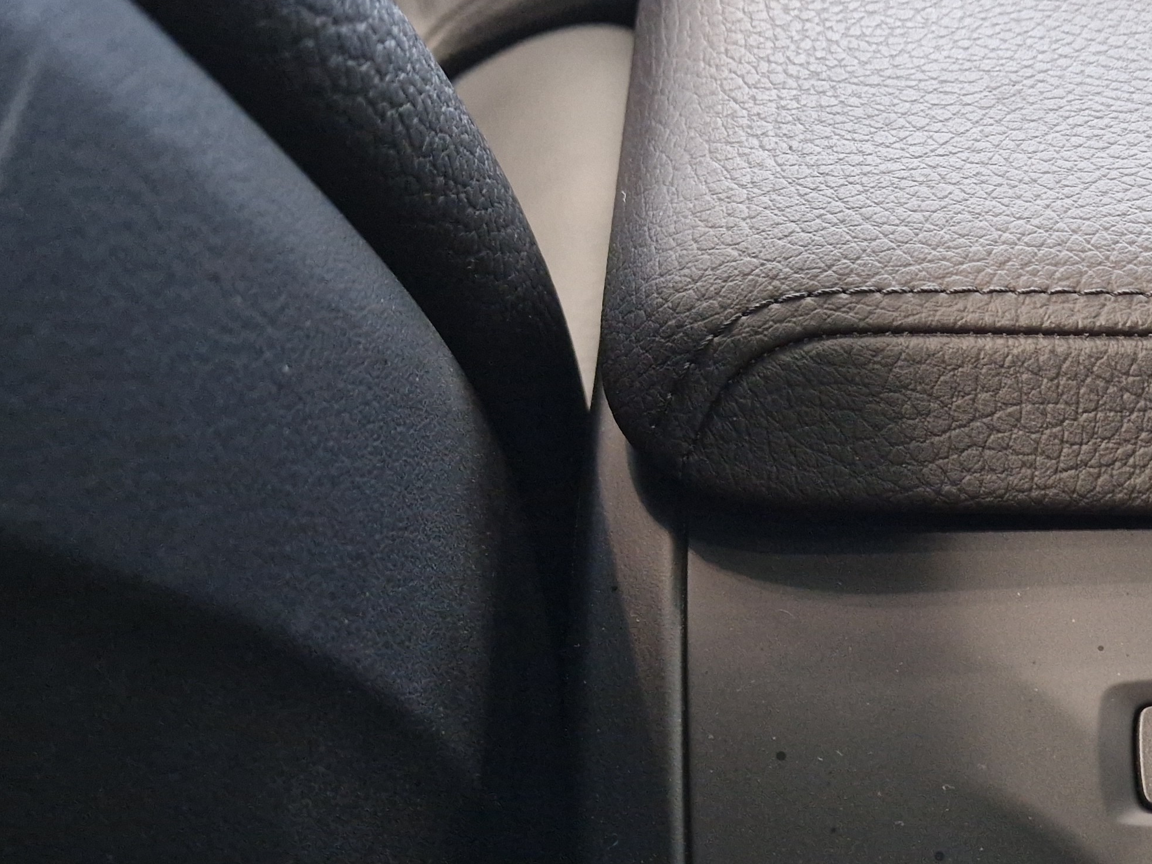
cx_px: 969
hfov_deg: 38.5
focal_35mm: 47
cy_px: 833
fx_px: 1564
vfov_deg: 29.2
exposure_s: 1/100
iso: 100
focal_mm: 5.4
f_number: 1.8
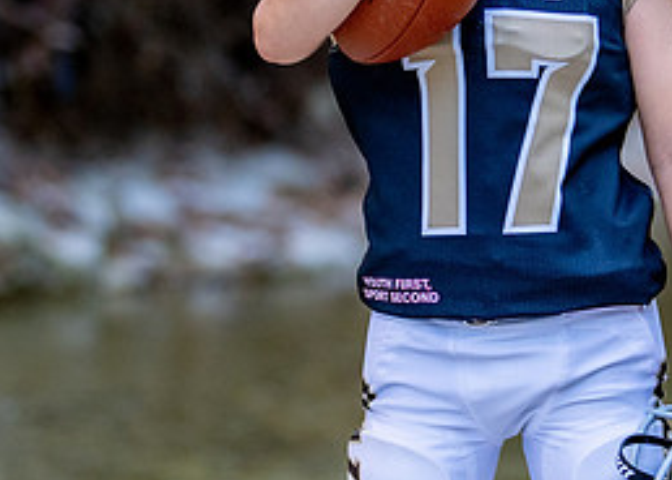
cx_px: 583
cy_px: 213
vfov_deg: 6.7
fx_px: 4082
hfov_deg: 9.4
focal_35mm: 214
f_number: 1.2
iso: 500
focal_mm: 50
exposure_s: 1/500
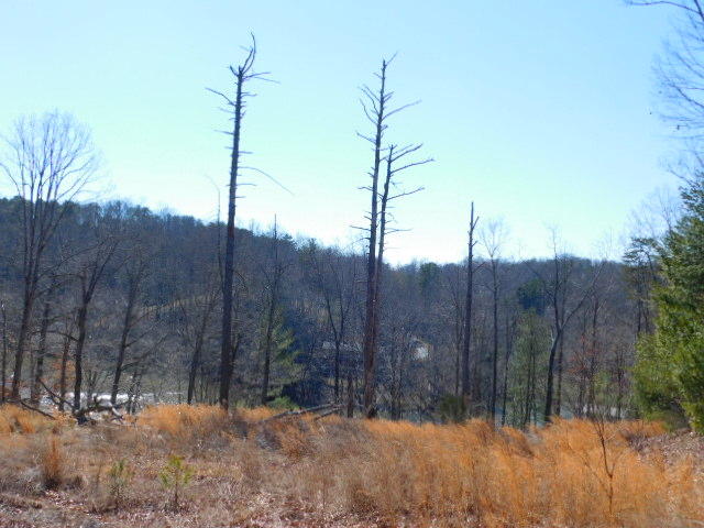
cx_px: 352
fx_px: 813
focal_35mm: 40
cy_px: 264
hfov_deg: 46.8
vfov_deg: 36.0
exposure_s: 1/1500
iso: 125
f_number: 3.6
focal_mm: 7.1
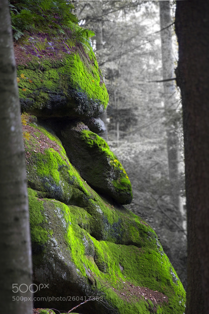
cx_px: 104
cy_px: 157
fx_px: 1375
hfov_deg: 8.7
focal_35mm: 158
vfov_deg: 13.1
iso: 800
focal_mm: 105
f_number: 5.6
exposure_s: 1/45
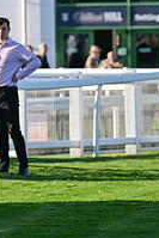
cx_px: -158
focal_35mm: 582
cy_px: 35
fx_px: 3849
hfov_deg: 2.4
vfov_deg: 3.5
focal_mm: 200
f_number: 5.6
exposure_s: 1/1250
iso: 400
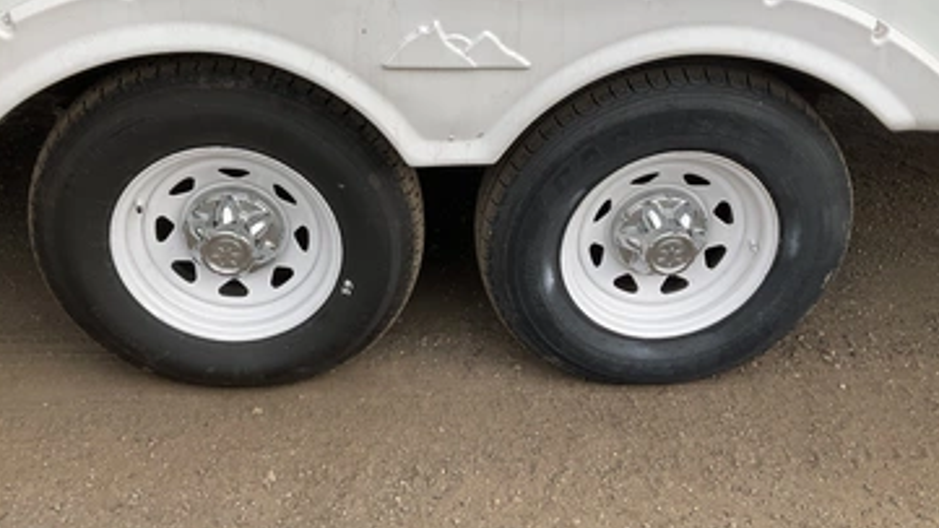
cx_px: 460
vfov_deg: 33.6
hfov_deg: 56.6
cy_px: 203
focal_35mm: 35
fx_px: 871
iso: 25
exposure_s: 1/439
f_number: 1.8
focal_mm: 3
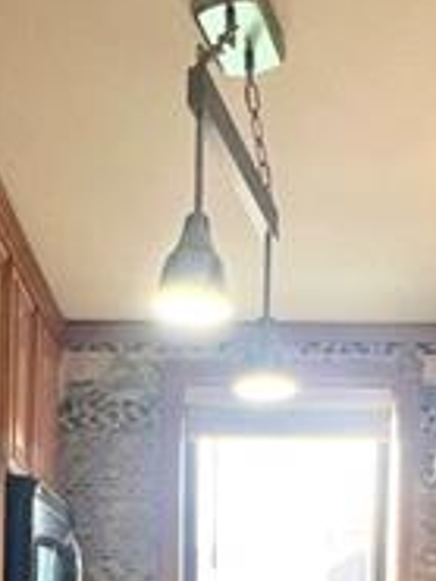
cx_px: 194
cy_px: 694
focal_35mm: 54
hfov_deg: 27.0
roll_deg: -1.2
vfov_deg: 30.3
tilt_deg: -2.0
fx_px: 906
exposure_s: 1/120
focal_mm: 1.57
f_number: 1.8
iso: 160
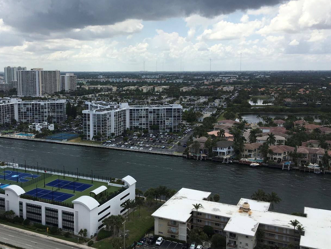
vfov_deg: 37.7
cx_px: 131
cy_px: 107
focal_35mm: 38
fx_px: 363
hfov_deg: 48.6
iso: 25
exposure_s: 1/1603
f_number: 2.2
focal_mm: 4.15
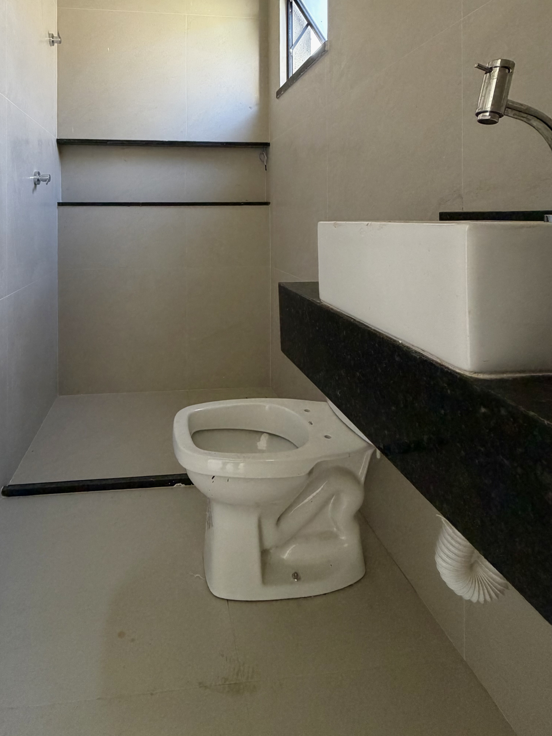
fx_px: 425
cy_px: 218
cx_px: 196
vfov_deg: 77.8
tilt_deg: +0.4
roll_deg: +0.1
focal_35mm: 20
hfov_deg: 64.7
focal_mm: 2.22
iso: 320
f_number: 2.2
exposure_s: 1/121
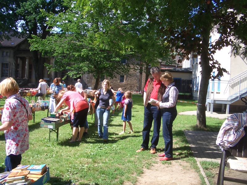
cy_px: 92
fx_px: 250
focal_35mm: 35
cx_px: 124
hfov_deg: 52.6
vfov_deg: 40.7
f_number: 4.3
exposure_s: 1/200
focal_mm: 5.8
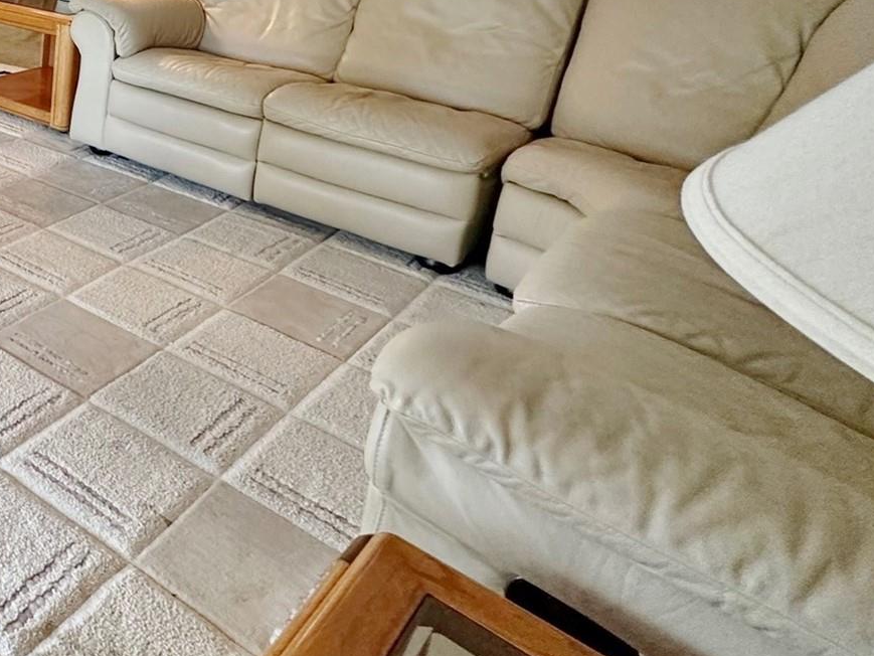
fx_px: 833
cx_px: -127
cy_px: 50
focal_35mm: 33
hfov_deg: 41.6
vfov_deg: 39.5
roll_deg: -1.7
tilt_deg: -13.9
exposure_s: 1/120
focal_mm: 2.22
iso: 320
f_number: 2.2
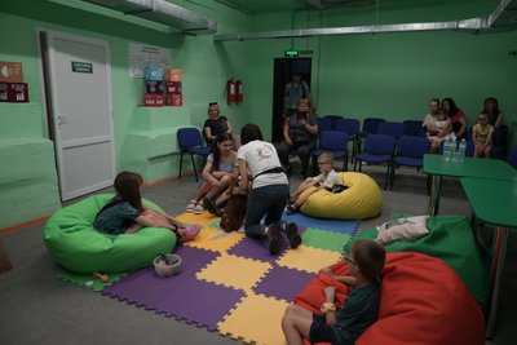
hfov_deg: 73.7
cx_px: 258
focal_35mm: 24
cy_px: 172
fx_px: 345
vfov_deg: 53.2
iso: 500
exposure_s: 1/50
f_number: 2.8
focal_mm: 24
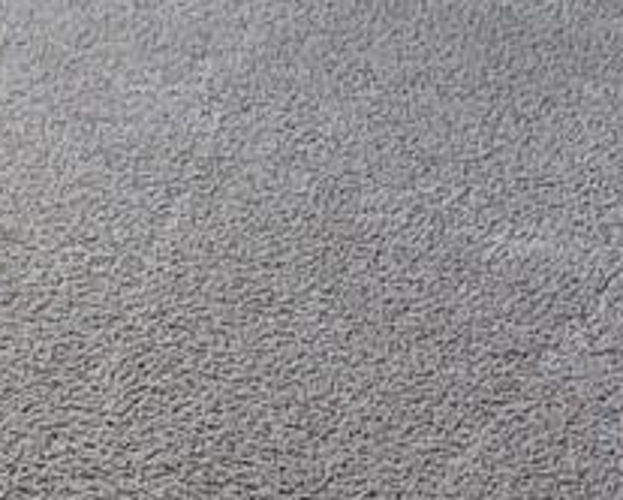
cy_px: -870
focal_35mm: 98
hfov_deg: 18.9
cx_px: -42
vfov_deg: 11.4
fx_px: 1809
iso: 100
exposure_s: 1/60
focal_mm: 2.2
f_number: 2.2
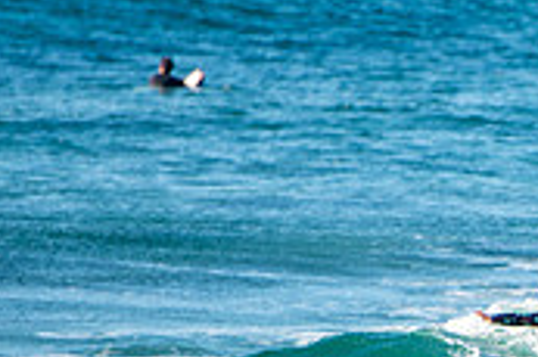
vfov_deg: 1.4
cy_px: 461
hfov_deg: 2.0
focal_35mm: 1007
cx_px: 638
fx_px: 15035
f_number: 2.8
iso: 100
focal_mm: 200
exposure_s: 1/1250
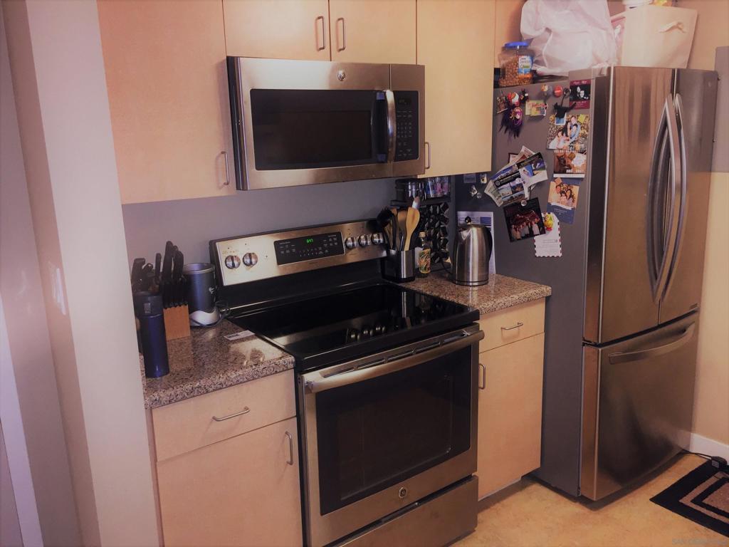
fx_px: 611
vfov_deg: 48.2
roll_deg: +0.2
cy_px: 274
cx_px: 364
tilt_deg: -13.9
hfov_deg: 61.7
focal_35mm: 29
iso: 125
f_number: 2.2
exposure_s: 1/24
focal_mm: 4.15
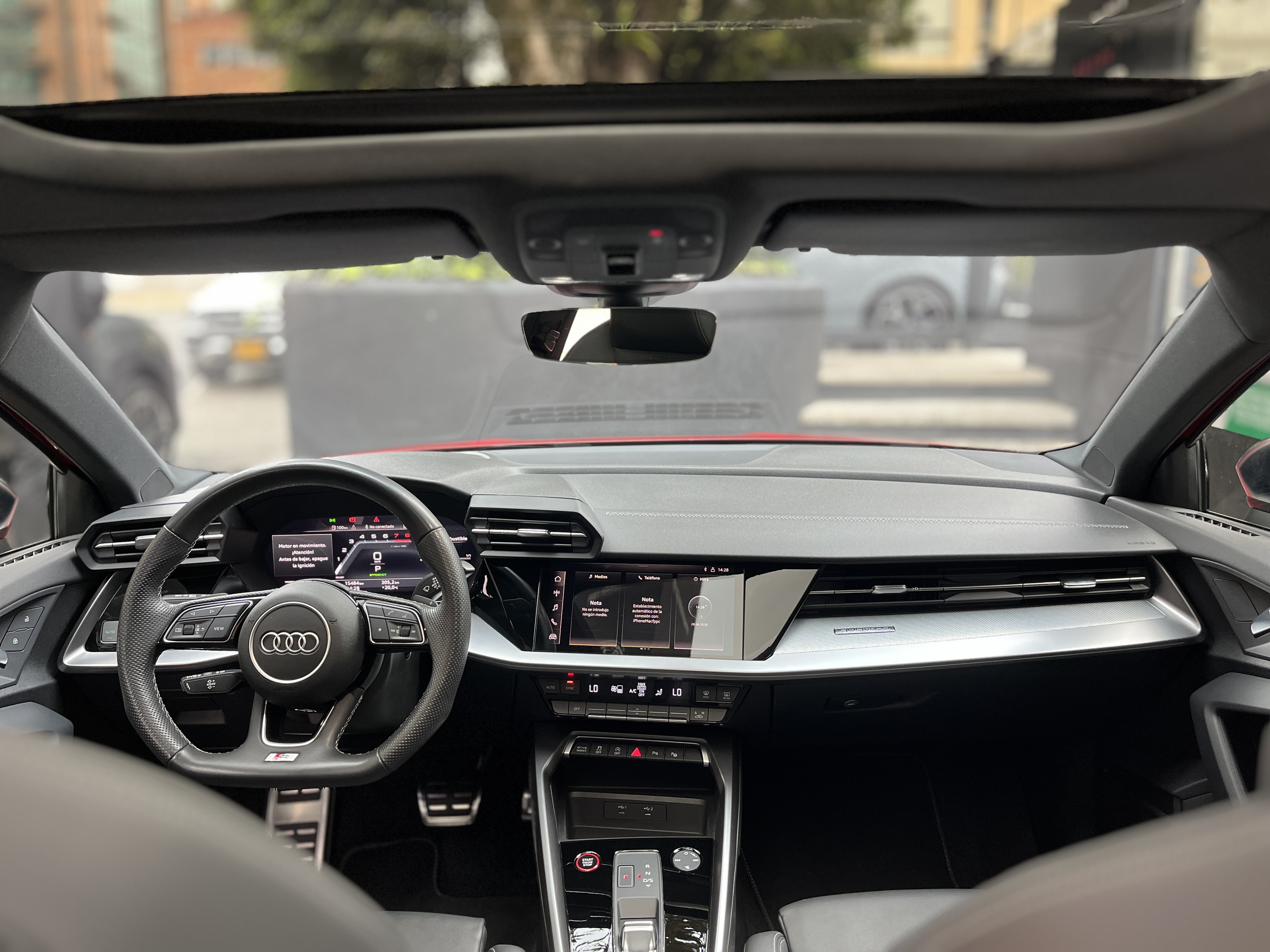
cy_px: 476
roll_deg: +0.1
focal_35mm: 26
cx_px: 635
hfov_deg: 67.3
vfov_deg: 53.1
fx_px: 954
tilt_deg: -12.4
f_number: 1.6
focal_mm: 5.1
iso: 160
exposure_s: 1/60
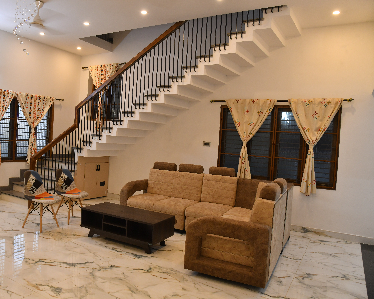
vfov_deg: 51.5
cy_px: 148
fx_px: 310
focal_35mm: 28
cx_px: 143
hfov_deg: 61.5
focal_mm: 24
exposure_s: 1/50
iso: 800
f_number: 6.3
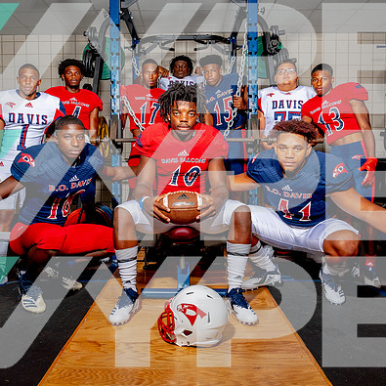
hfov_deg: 51.1
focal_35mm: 32
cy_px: 186
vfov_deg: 51.1
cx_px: 181
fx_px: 404
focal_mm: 24
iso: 100
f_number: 8
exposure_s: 1/125
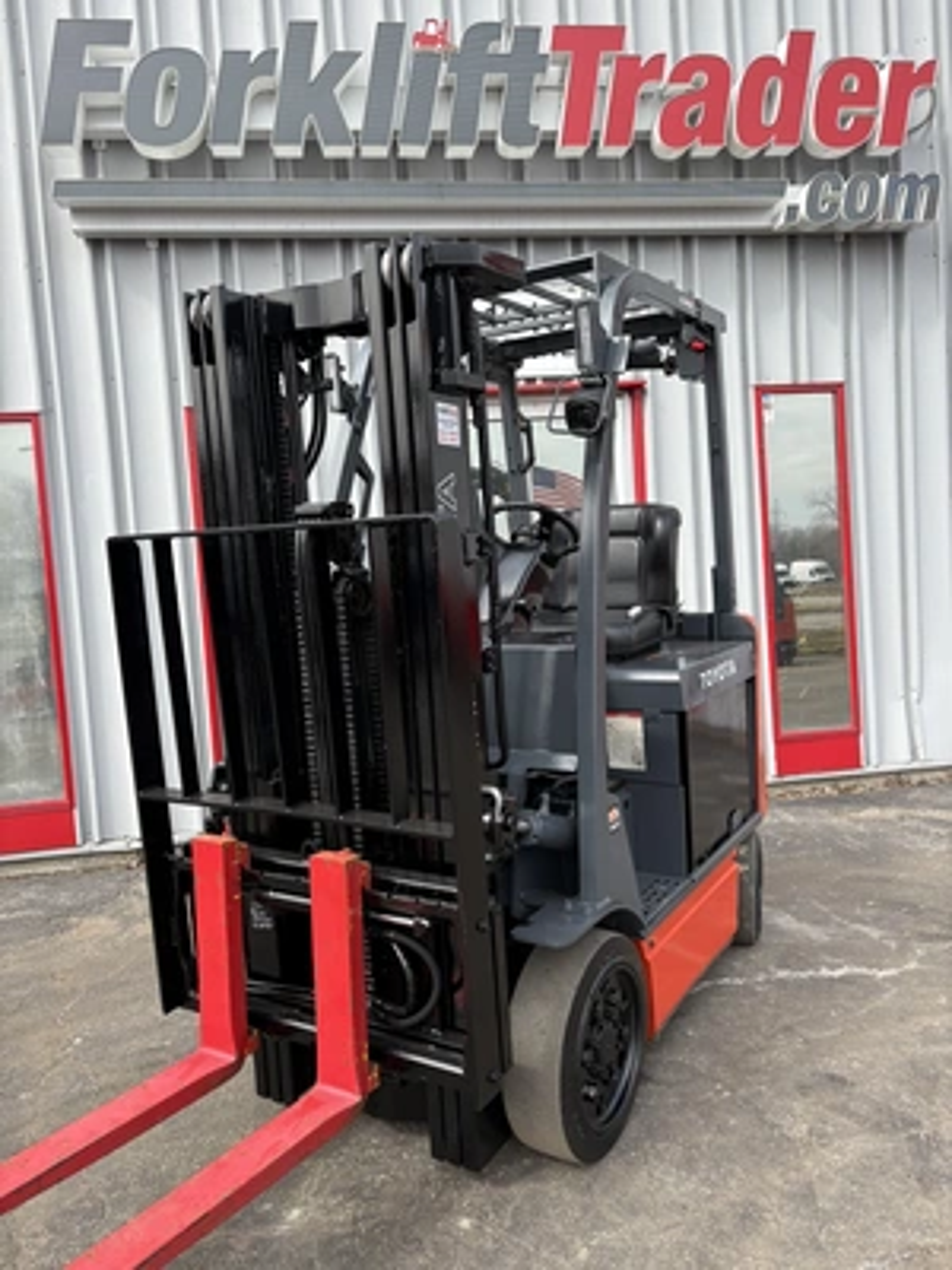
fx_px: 953
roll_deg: +3.9
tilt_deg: -1.9
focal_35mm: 26
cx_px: 476
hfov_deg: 53.1
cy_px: 635
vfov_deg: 67.3
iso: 50
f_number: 1.6
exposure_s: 1/920
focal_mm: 5.96
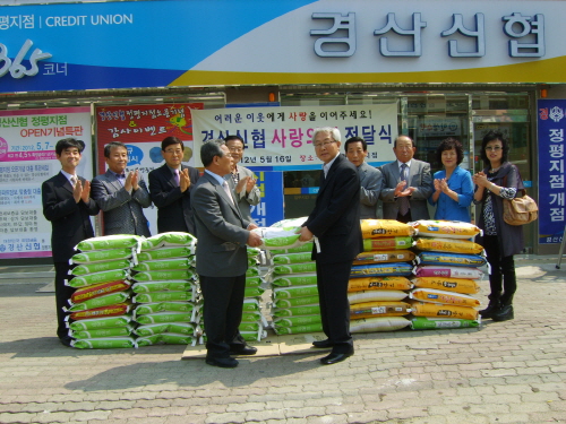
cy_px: 212
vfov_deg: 37.7
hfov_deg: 49.0
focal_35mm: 38
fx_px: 621
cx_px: 283
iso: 50
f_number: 6.4
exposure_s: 1/160
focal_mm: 7.8
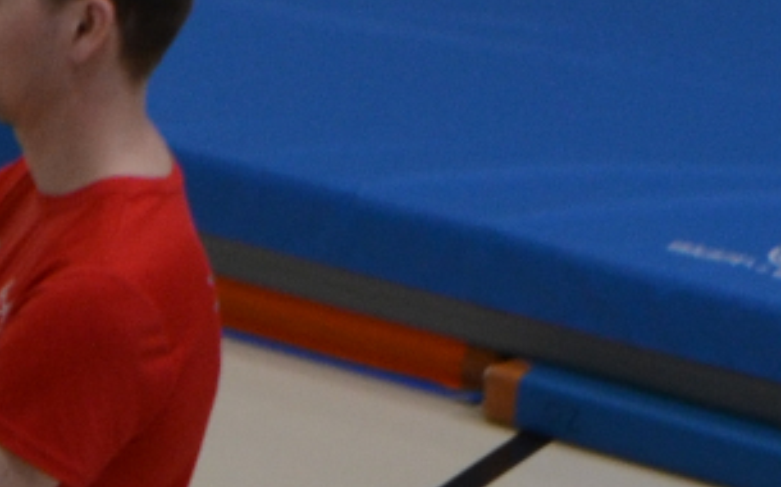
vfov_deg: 2.3
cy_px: 342
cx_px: -666
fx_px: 12024
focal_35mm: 565
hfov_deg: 3.7
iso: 400
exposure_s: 1/100
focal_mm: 55
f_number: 5.6
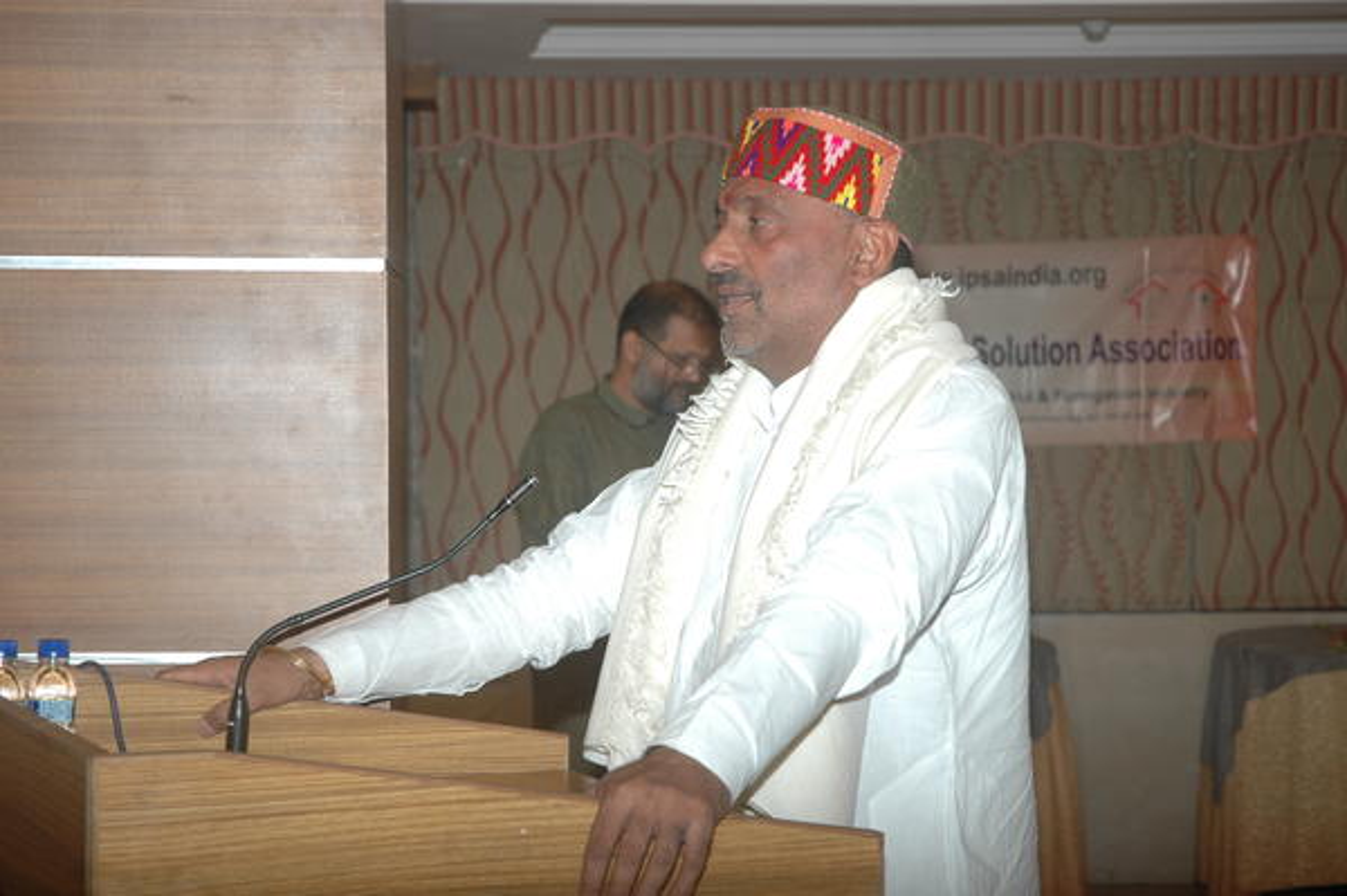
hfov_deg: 24.2
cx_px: 674
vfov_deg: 16.2
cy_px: 448
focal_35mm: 84
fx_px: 3140
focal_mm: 56
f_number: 4.5
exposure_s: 1/60
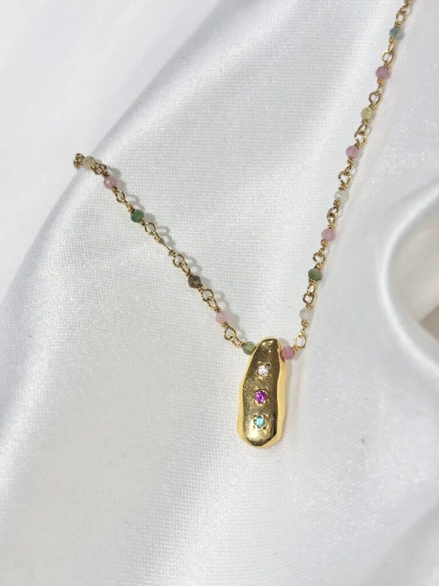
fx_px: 879
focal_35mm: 52
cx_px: 220
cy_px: 293
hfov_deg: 28.0
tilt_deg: -37.5
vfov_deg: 36.8
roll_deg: +30.8
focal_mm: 5.96
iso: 32
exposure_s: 1/284
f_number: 1.6
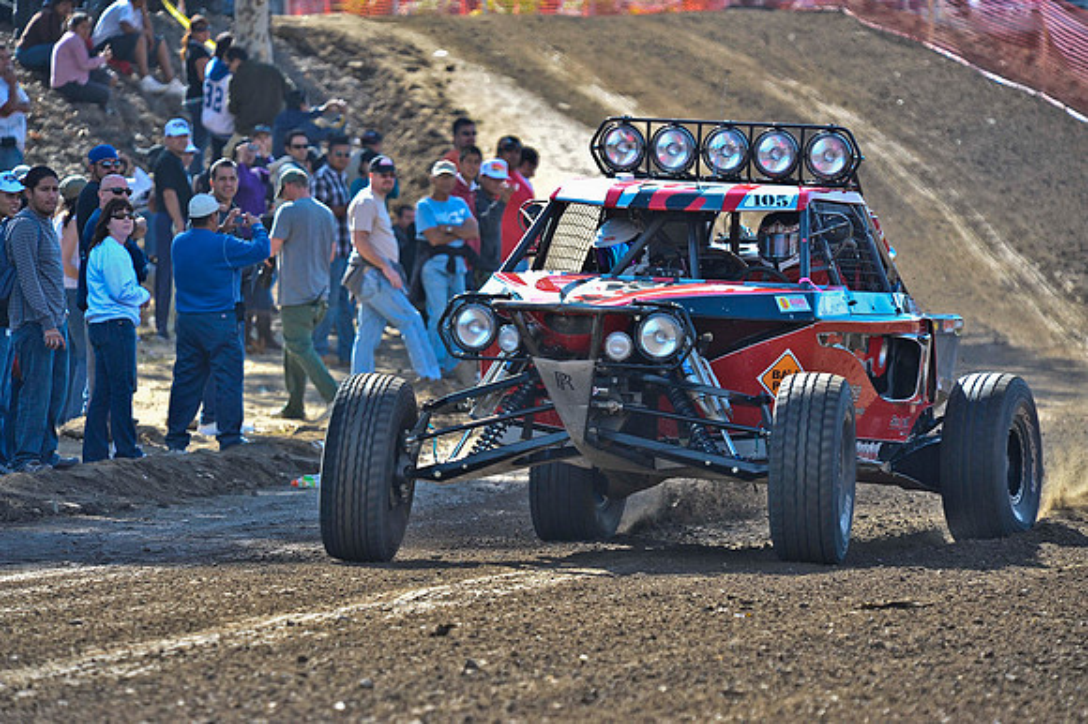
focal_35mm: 270
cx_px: 544
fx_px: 8155
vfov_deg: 5.1
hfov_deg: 7.6
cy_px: 362
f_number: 4.8
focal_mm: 270
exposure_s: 1/800
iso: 640
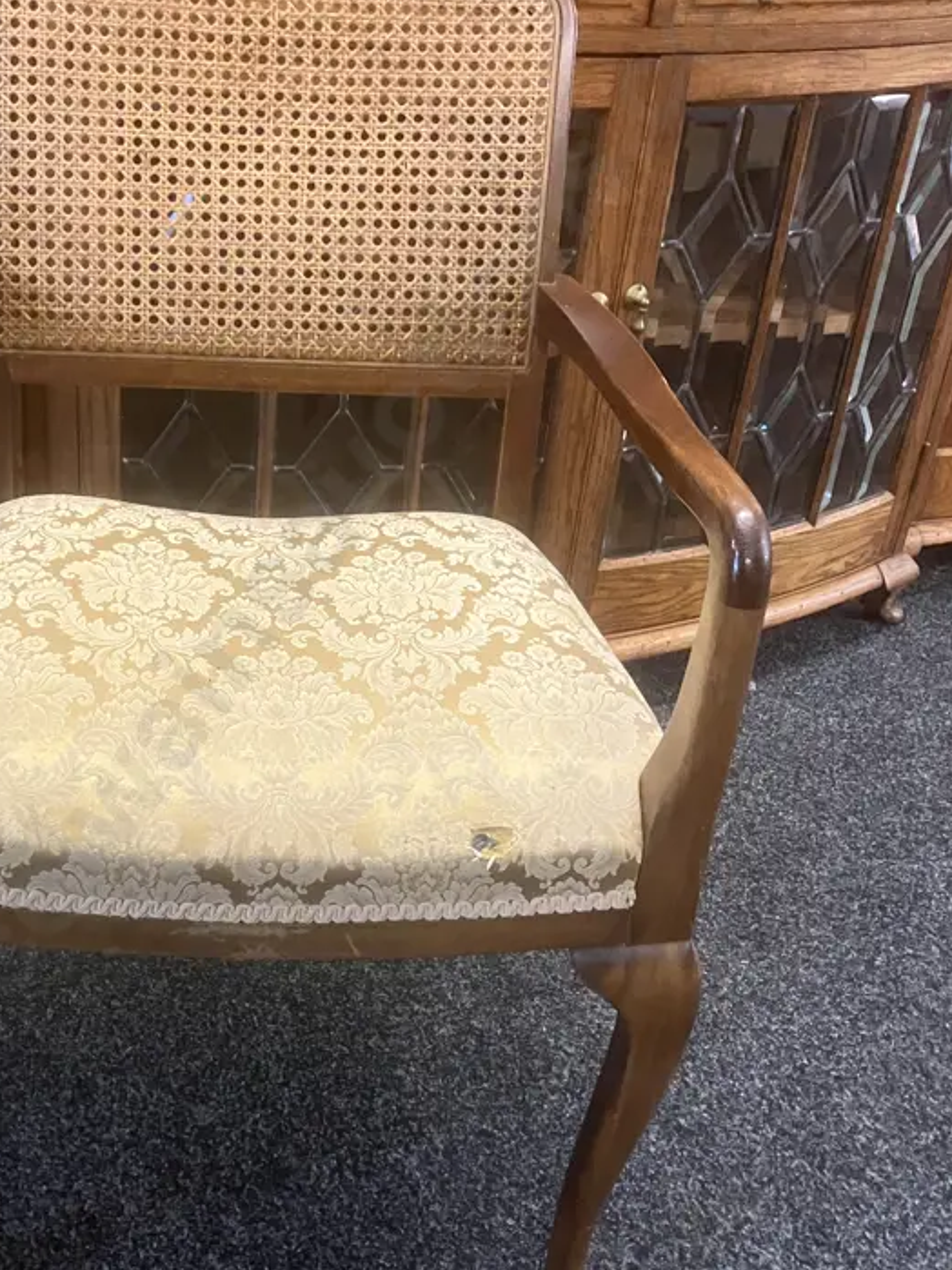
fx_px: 1504
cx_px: 263
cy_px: 609
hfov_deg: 34.5
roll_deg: -2.7
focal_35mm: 41
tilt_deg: -28.3
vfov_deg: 45.8
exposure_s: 1/33
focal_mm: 3.99
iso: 400
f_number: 1.8
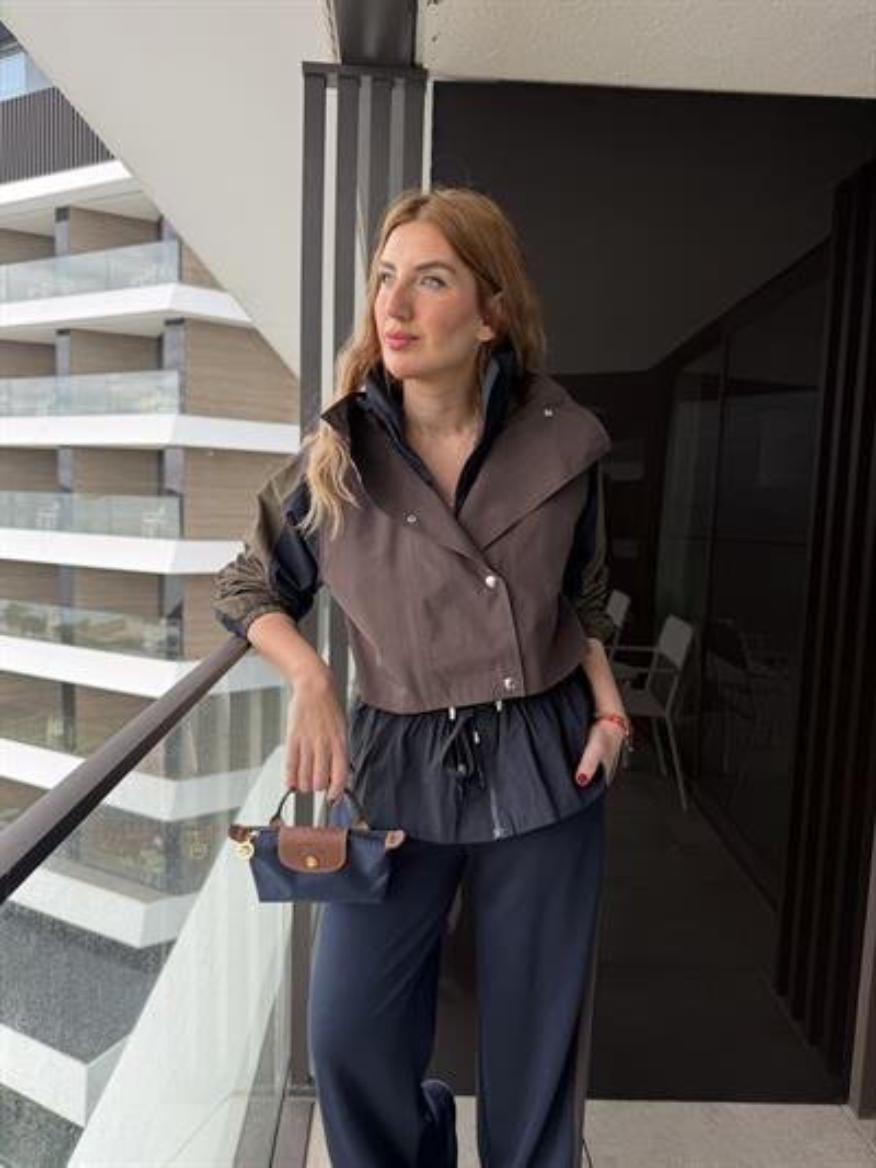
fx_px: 809
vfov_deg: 71.6
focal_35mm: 24
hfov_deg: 56.8
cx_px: 438
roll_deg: -2.0
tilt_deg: -7.8
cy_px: 584
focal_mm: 6.76
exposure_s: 1/121
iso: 80
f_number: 1.78
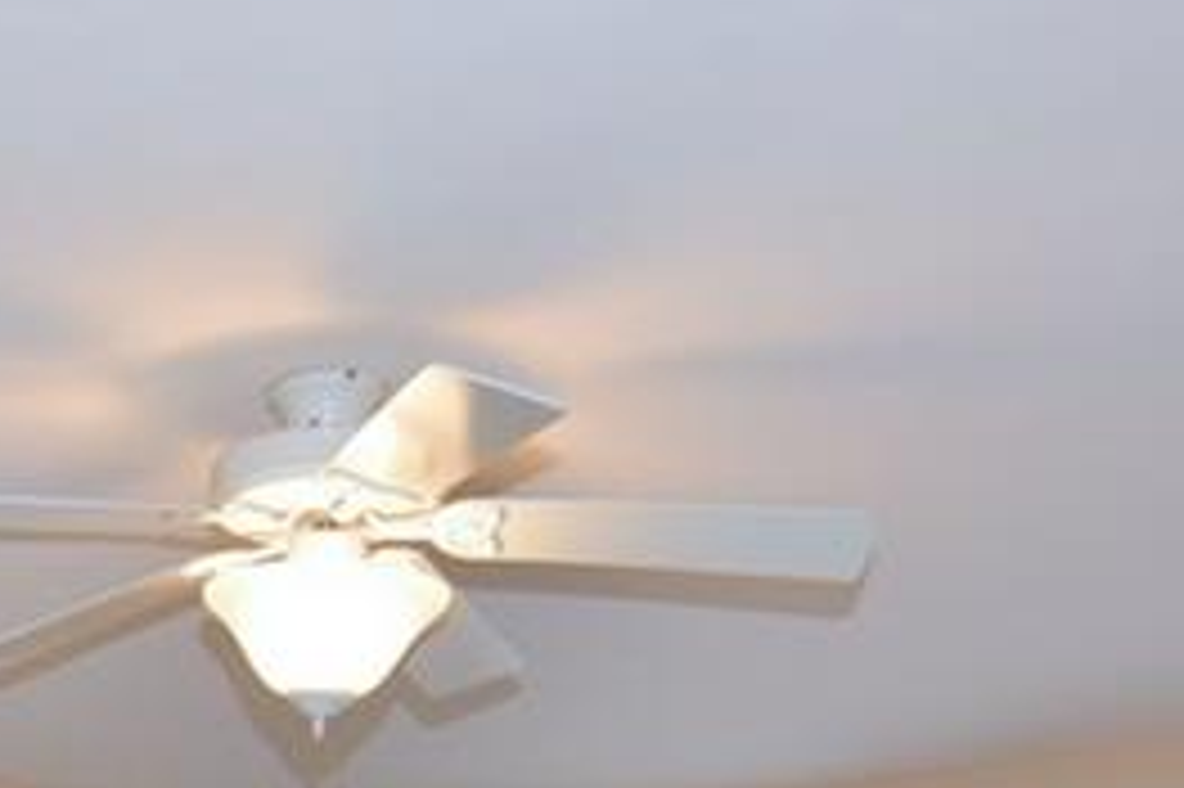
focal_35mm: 70
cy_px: 1175
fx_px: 2301
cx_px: -108
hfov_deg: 26.6
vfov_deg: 17.5
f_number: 4
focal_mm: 12
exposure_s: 1/60
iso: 200
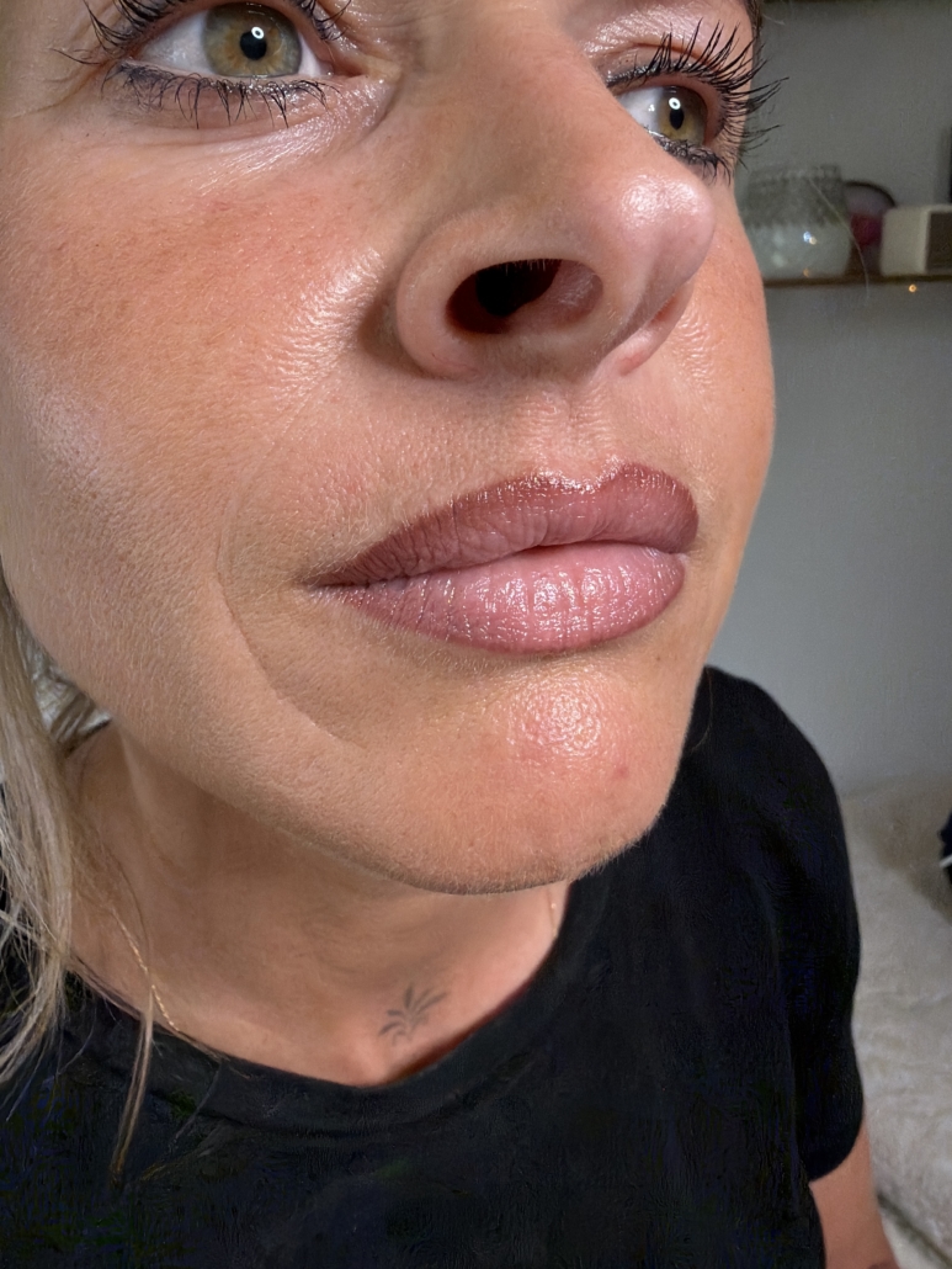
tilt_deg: -13.8
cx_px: 476
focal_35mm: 24
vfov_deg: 71.6
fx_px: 880
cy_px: 634
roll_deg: +2.3
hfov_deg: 56.8
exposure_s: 1/243
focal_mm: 2.22
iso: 320
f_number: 2.2
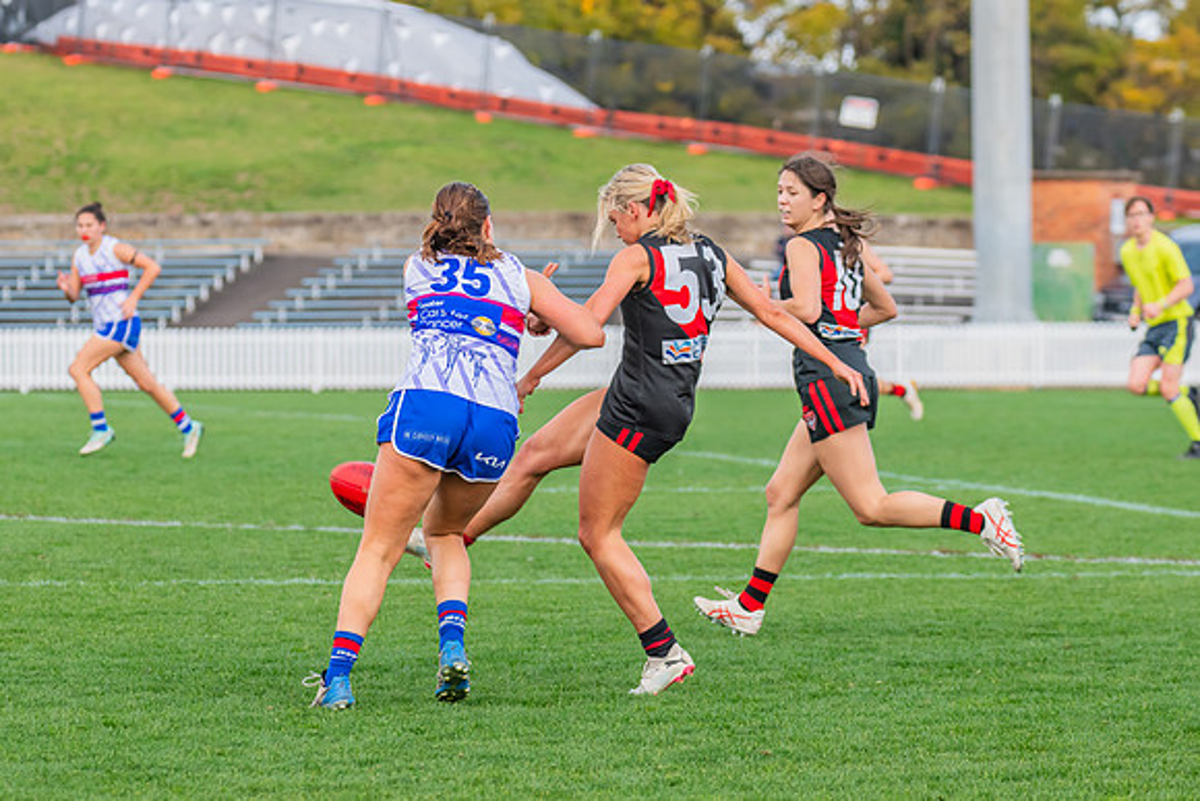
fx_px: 7597
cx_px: 499
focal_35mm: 228
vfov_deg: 6.0
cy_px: 390
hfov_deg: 9.0
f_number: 6.3
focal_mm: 195
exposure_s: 1/1250
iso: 800
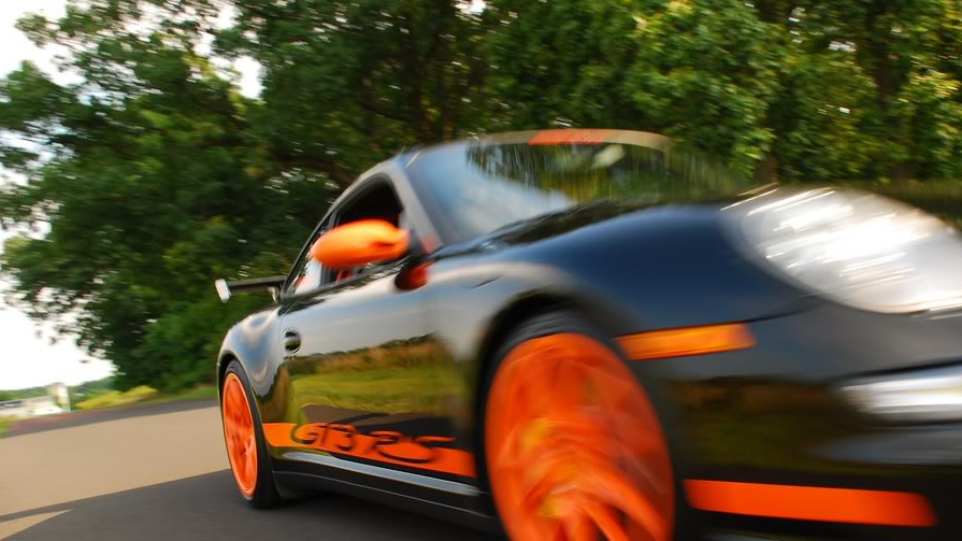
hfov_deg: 55.3
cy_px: 325
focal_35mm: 36
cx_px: 504
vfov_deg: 32.7
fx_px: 918
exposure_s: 1/80
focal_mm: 20
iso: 200
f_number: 8
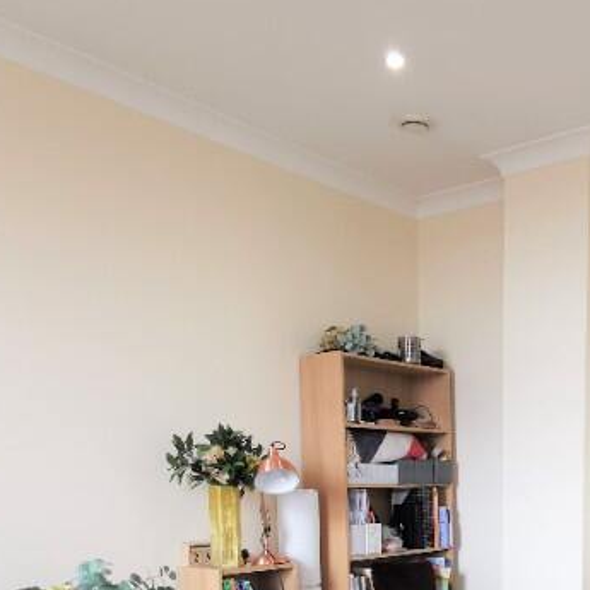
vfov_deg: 36.7
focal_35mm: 42
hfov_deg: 37.5
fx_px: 810
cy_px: 564
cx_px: 525
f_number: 2.2
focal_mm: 2.35
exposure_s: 1/50
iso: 160
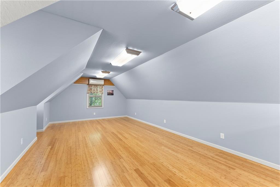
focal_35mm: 14
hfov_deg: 104.2
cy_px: 94
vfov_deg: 81.2
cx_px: 140
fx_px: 109
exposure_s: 1/3
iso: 640
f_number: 7.1
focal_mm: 14
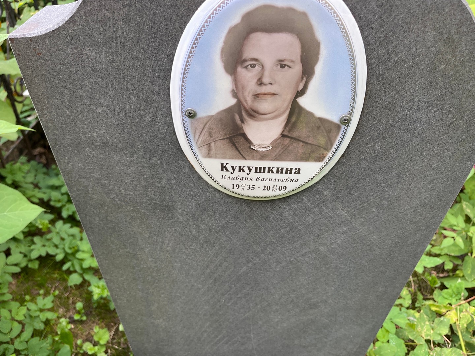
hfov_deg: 67.3
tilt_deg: -38.2
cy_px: 178
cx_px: 238
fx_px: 357
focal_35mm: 26
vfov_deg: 53.1
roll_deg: -2.0
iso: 32
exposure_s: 1/129
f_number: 1.6
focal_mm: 5.1
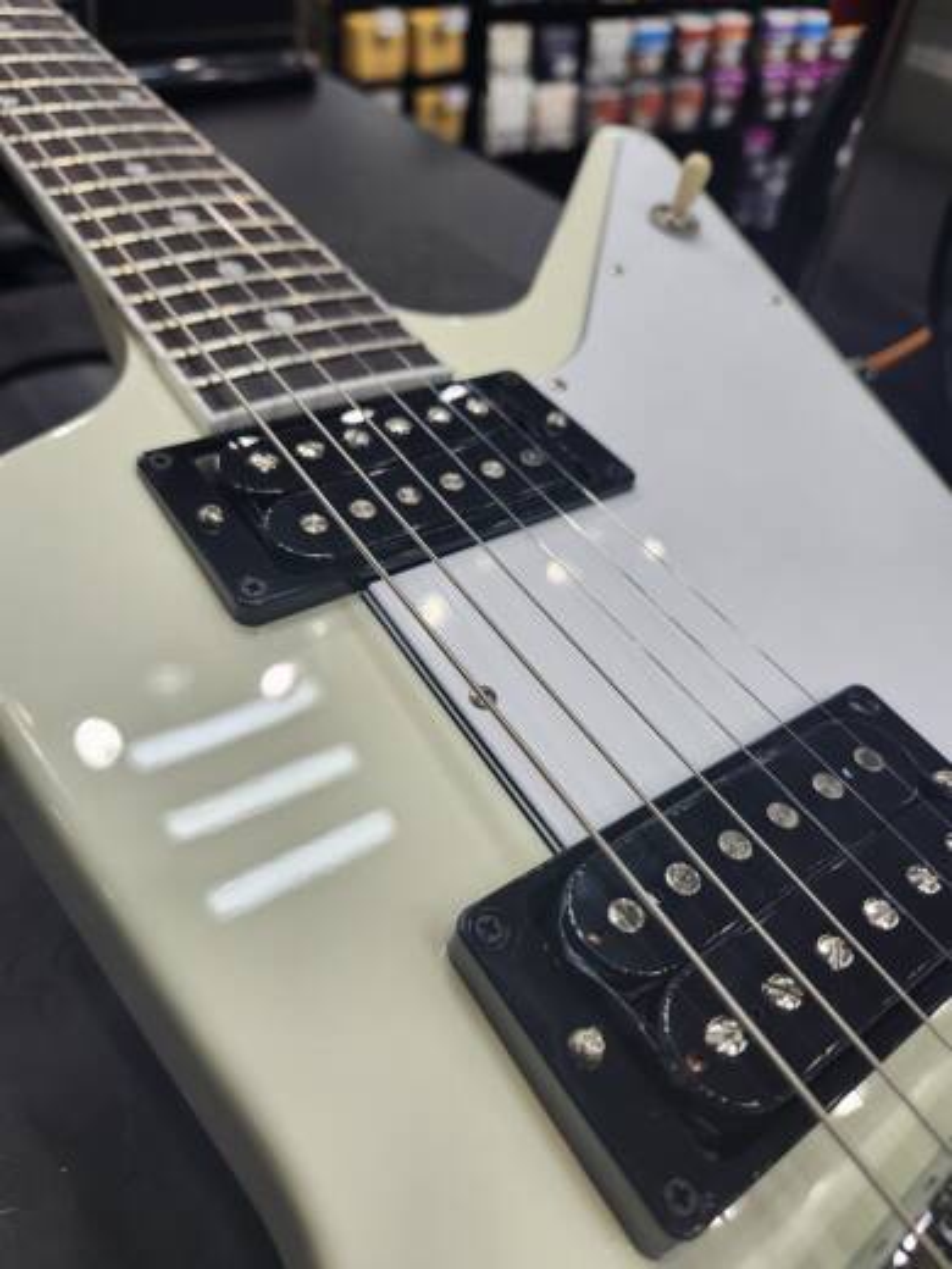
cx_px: 476
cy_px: 634
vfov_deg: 73.9
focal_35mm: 23
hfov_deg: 58.9
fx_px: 843
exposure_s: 1/120
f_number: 1.8
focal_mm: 5.54
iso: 40
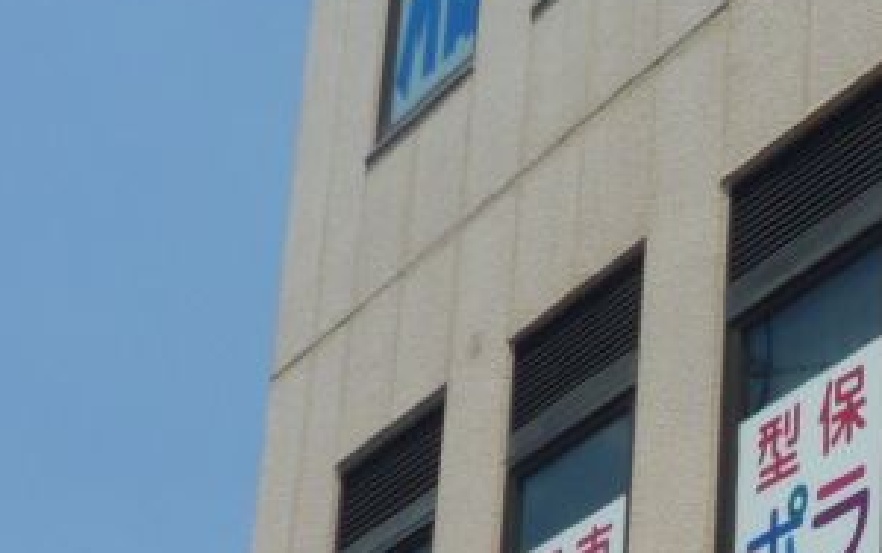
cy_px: 524
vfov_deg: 11.5
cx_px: 820
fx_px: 2718
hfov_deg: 18.1
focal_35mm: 113
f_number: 5
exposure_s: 1/640
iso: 80
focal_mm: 4.5
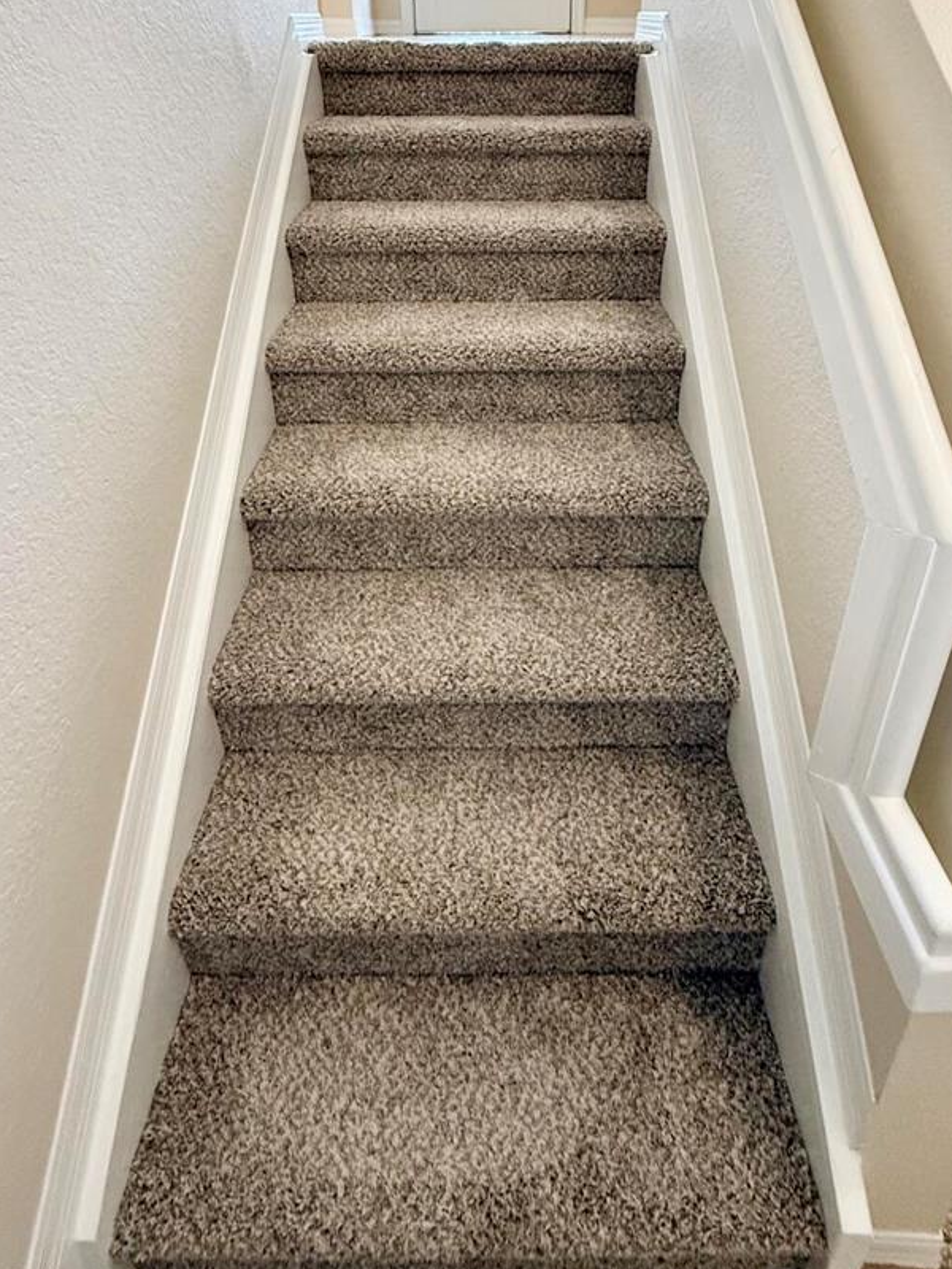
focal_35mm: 21
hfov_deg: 63.4
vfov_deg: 74.9
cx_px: 497
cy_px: 362
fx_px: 770
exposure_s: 1/120
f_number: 2.2
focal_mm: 2.22
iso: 320
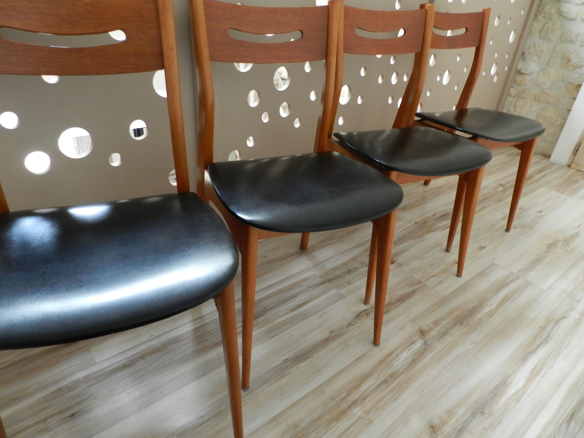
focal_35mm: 23
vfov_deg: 58.9
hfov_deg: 73.9
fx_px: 388
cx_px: 292
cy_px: 219
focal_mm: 4
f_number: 3.4
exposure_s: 1/20
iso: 400
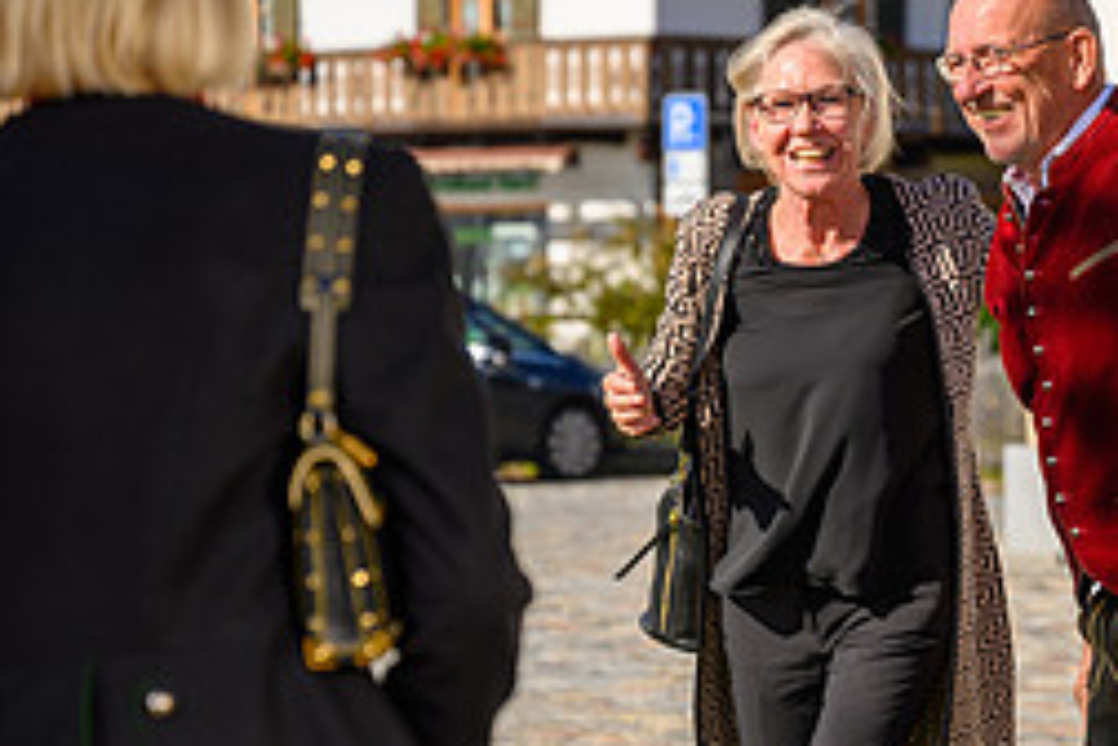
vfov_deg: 8.5
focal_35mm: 161
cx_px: 998
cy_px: 564
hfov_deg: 12.7
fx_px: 5000
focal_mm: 70
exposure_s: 1/2000
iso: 100
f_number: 3.2
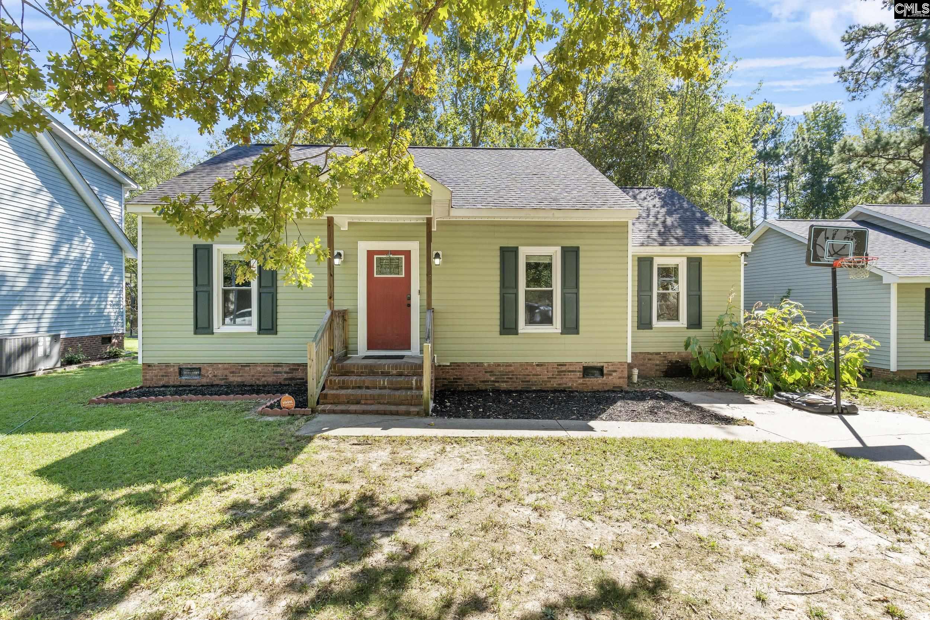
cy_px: 310
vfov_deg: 72.1
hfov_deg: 95.0
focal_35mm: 16
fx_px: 426
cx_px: 465
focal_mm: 11
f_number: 7.1
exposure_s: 1/200
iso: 200
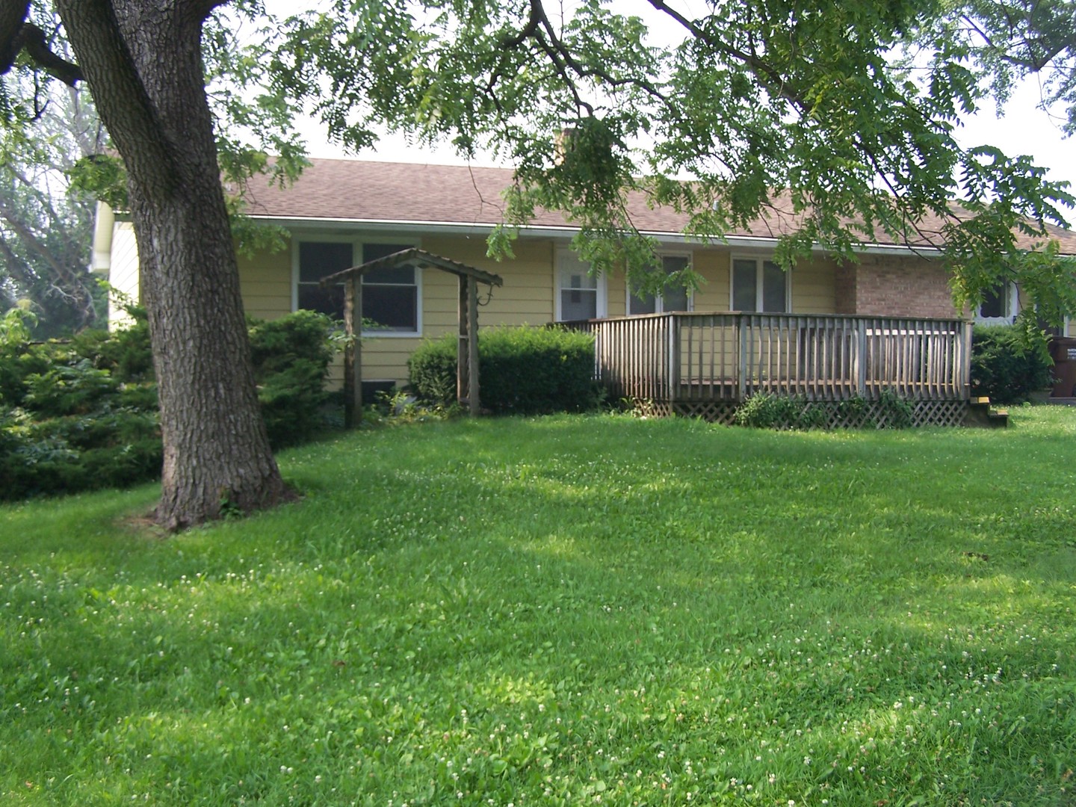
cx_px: 538
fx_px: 1181
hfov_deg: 49.0
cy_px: 404
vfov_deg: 37.7
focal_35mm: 38
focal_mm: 6.3
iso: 80
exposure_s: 1/320
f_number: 2.8
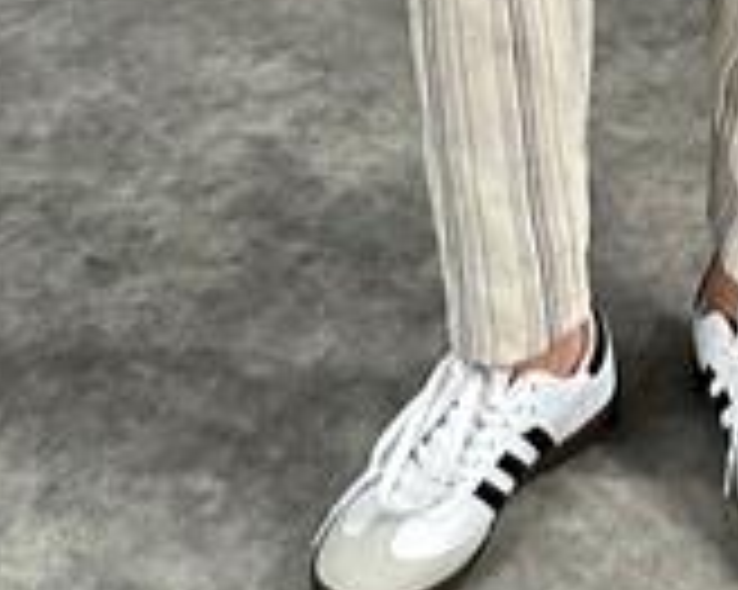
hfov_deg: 14.1
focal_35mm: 134
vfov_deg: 9.3
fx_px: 2925
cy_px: -1126
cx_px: 758
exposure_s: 1/100
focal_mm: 6.86
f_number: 1.78
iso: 125
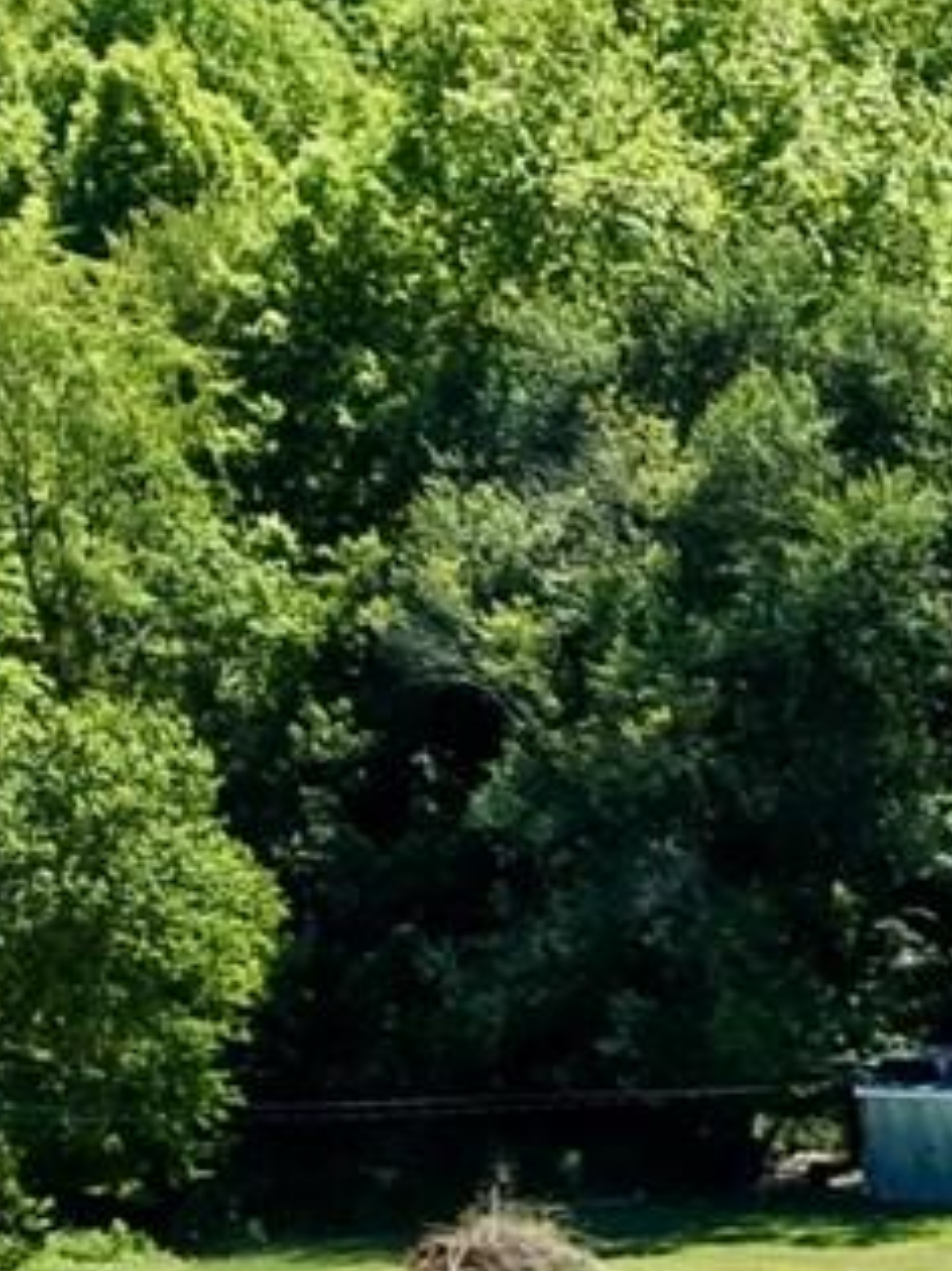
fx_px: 5724
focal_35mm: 156
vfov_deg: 11.8
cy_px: 2243
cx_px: 2973
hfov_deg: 8.0
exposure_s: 1/6400
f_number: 1.8
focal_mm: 8.67
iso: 400
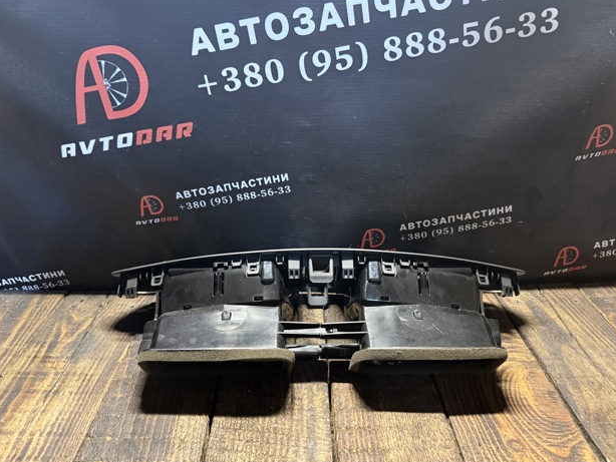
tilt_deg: -24.8
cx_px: 304
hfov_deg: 69.4
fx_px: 445
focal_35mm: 25
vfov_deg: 54.9
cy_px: 237
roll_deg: +0.6
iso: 800
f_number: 1.78
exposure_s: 1/33
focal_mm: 6.76
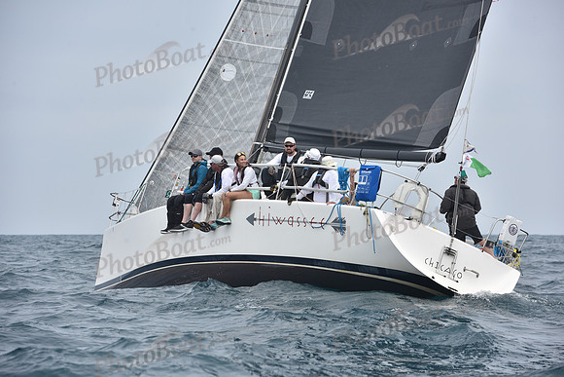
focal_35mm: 200
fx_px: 3134
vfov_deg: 6.9
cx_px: 282
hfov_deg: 10.3
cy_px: 188
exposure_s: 1/800
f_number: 10
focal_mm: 200
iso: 250
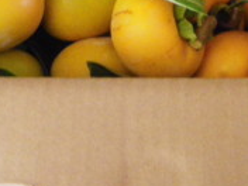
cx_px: 152
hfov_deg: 22.5
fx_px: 623
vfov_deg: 16.2
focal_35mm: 87
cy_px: -41
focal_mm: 6.1
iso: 800
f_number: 3.8
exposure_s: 1/13
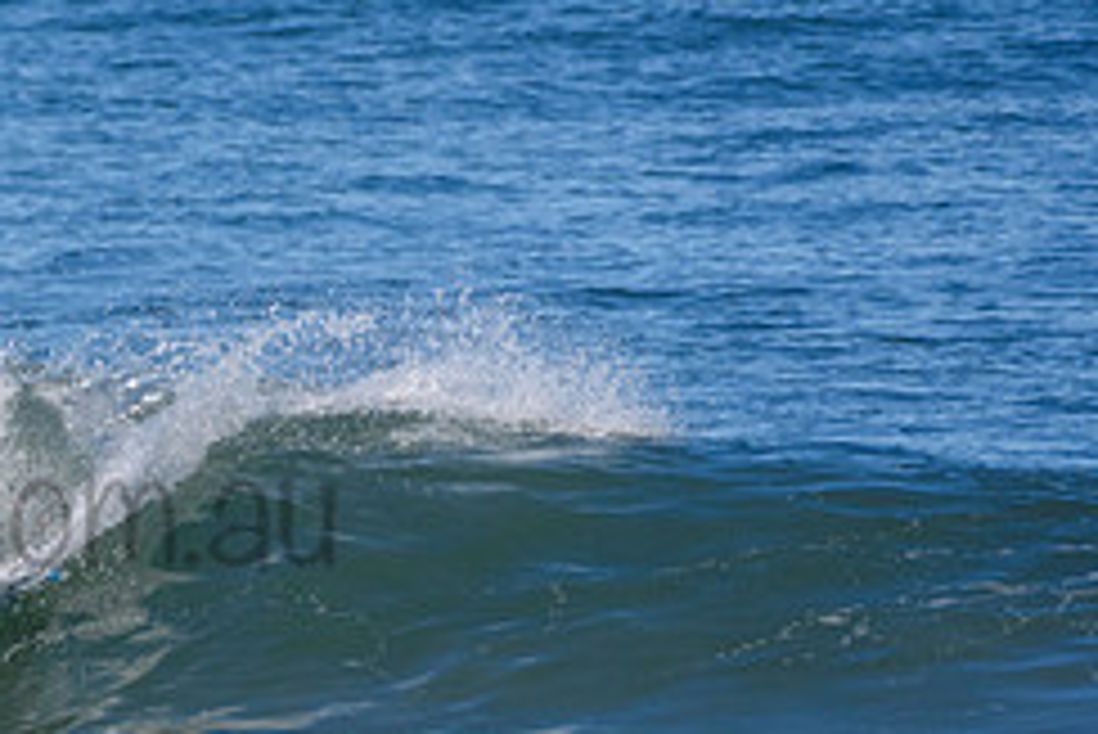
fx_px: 54351
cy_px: 462
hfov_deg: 1.2
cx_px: -140
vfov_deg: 0.8
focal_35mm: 1781
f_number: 5.6
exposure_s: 1/2000
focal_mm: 500
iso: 360
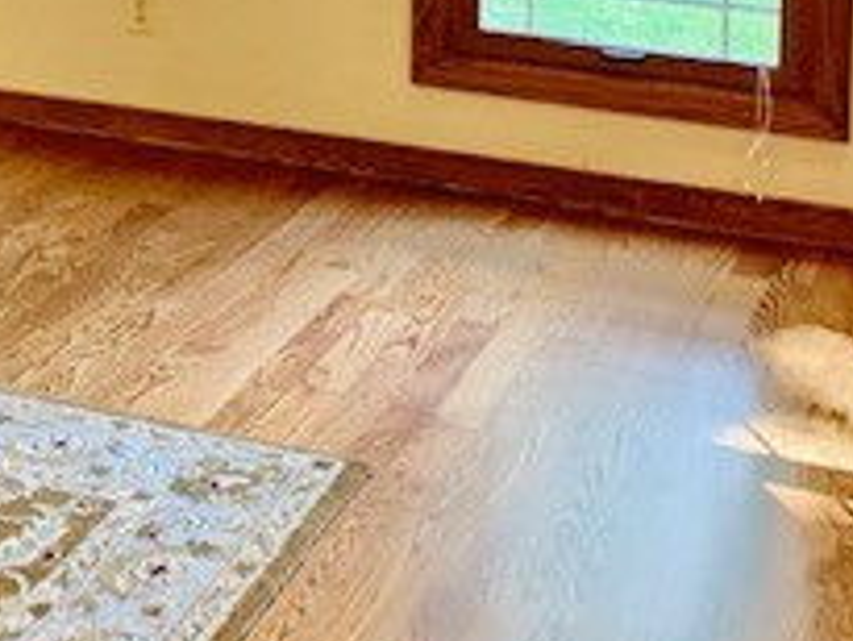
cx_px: 112
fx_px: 1997
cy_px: -296
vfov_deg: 16.7
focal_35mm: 81
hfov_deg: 23.6
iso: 125
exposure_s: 1/60
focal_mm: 4.25
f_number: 1.8
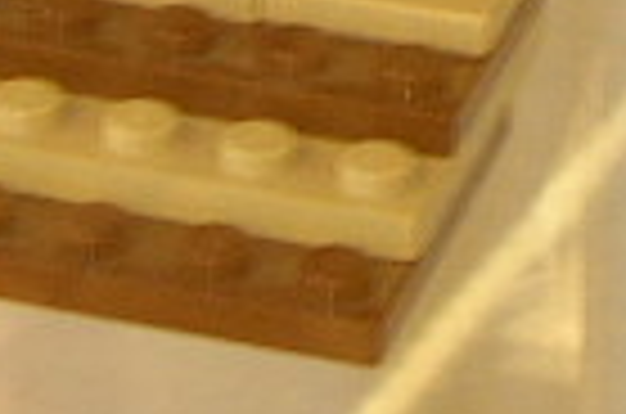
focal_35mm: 269
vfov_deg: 4.9
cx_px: 369
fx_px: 4667
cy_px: -783
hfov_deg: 7.7
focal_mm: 5.8
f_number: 2.8
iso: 50
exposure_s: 1/9.3
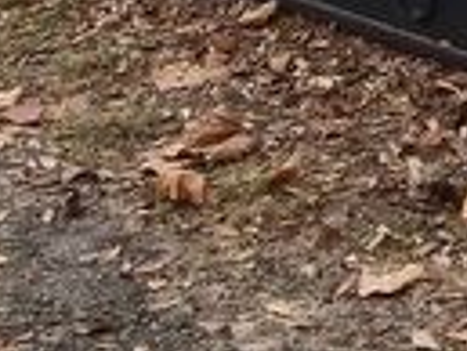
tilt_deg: -1.2
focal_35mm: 180
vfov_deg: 7.5
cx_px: 967
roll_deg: +0.6
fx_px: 2431
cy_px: -601
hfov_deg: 10.1
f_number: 2.2
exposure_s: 1/402
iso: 32
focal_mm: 4.15
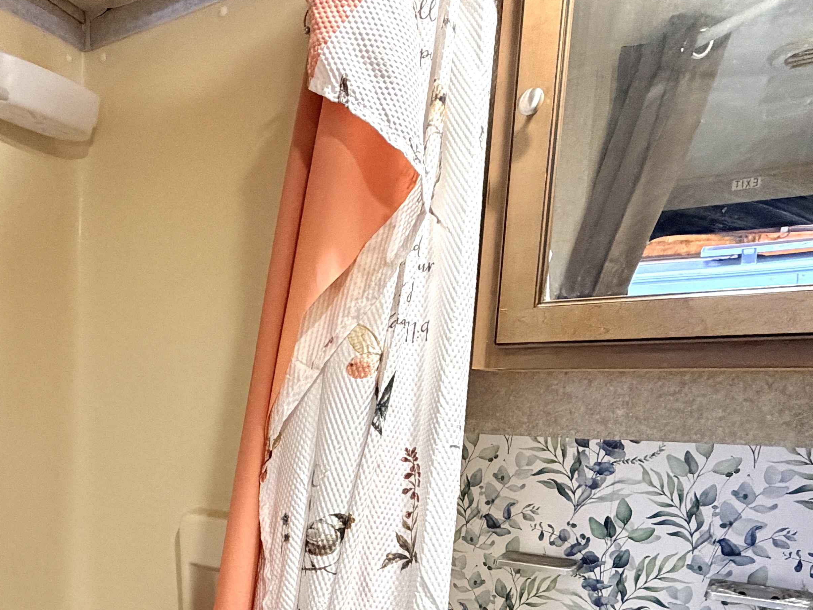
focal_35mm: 33
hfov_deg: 51.5
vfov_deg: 40.6
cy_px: 516
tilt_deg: -8.3
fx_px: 775
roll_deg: +0.5
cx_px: 151
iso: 500
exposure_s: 1/60
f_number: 2.2
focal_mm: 2.22
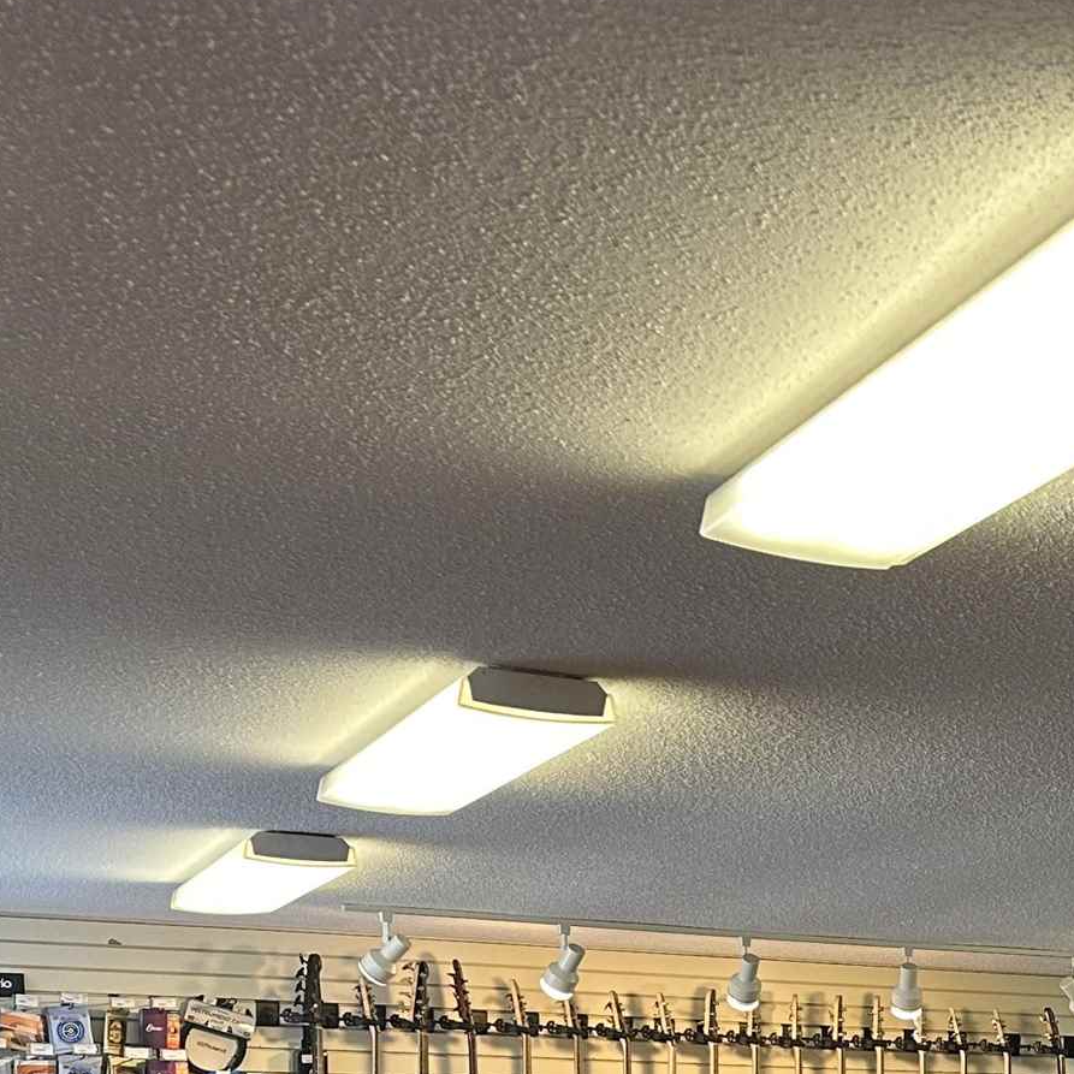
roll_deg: -0.1
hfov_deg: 21.8
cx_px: 1319
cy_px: 1330
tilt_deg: -3.4
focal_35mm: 73
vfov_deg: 21.7
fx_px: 2562
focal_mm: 6.86
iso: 125
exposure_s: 1/60
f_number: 1.78
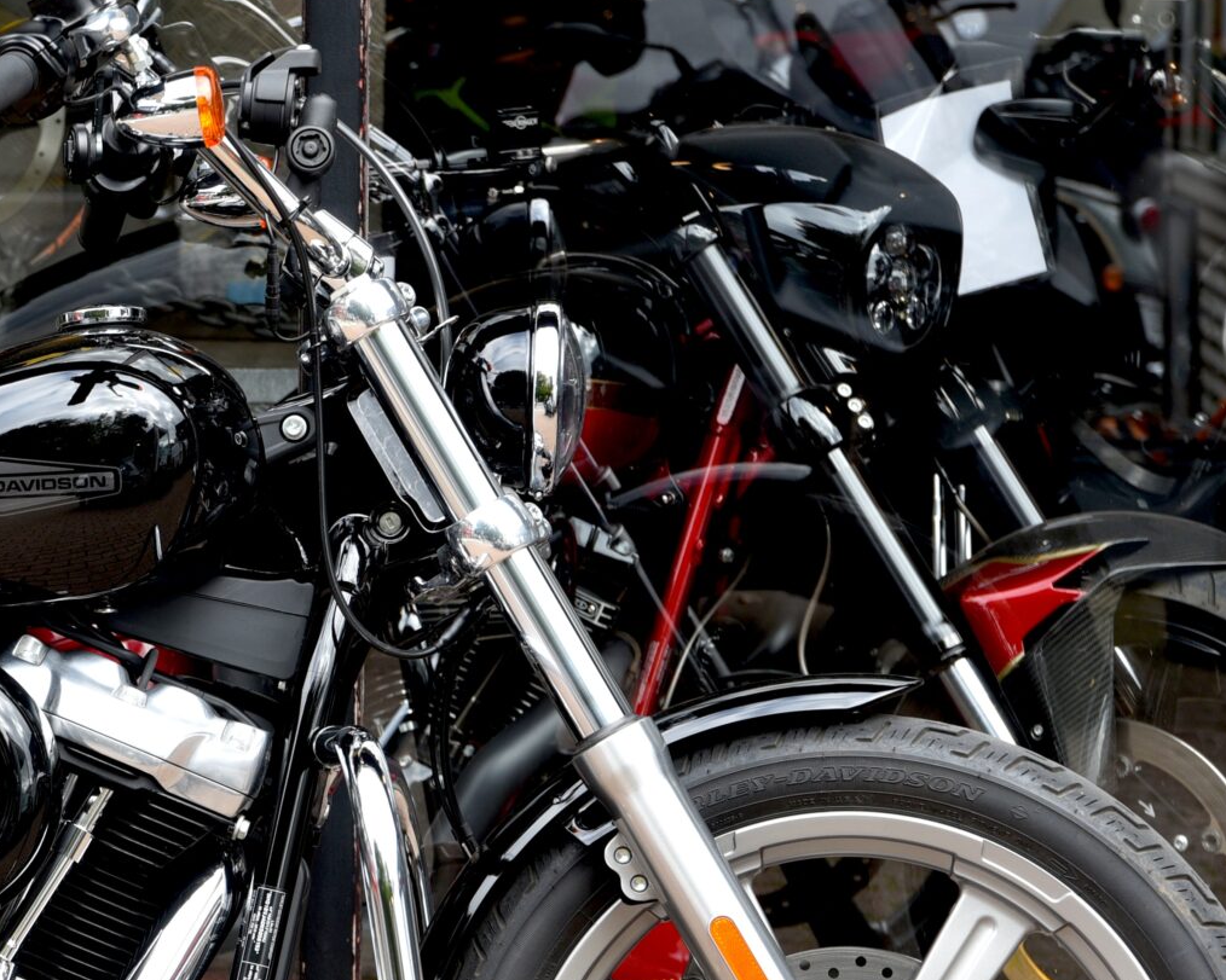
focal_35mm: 147
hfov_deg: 12.8
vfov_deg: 10.5
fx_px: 5333
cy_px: 726
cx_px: -162
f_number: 5
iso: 200
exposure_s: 1/100
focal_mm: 62
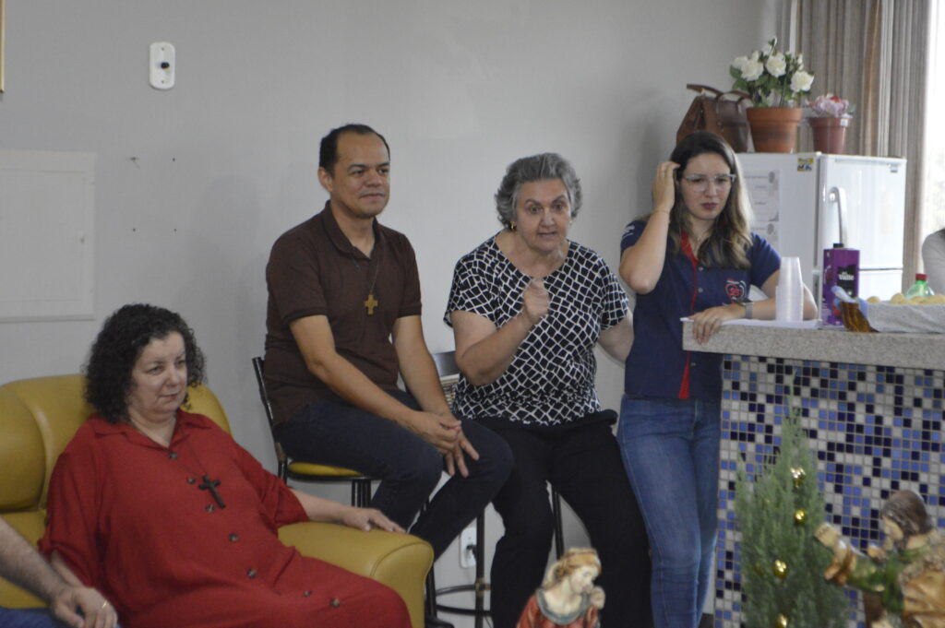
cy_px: 314
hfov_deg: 24.6
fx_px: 2164
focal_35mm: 82
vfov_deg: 16.5
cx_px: 472
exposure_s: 1/60
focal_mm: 55
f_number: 5.6
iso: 3200
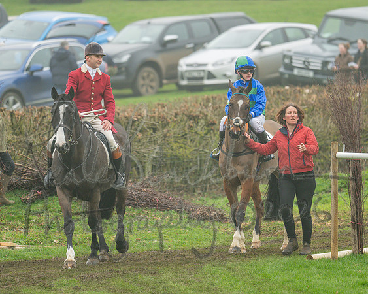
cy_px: 131
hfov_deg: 3.9
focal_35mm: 500
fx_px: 5441
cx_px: 196
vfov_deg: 3.1
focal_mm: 400
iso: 800
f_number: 5
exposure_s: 1/1250
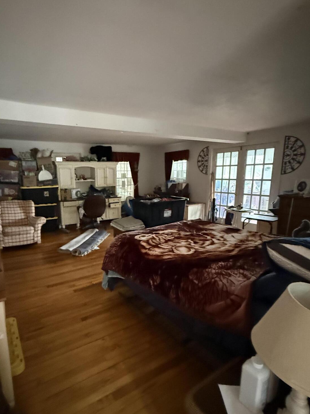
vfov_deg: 84.6
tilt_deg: -9.0
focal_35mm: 19
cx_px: 126
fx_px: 227
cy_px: 217
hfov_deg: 68.1
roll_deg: +1.5
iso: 1600
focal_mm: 2.22
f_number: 2.2
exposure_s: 1/30
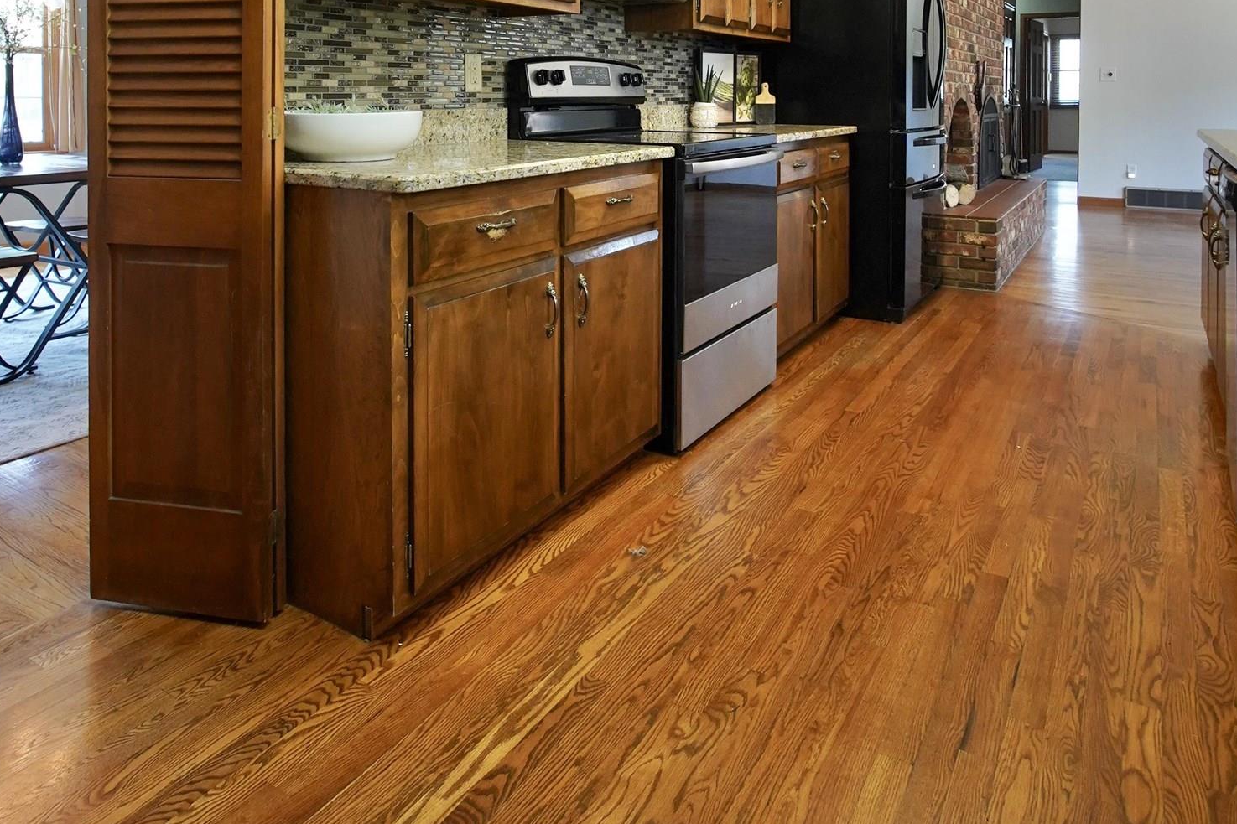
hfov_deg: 71.5
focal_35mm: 25
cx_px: 631
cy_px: 103
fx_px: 859
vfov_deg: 46.9
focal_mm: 11
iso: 1600
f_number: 4
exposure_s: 1/160
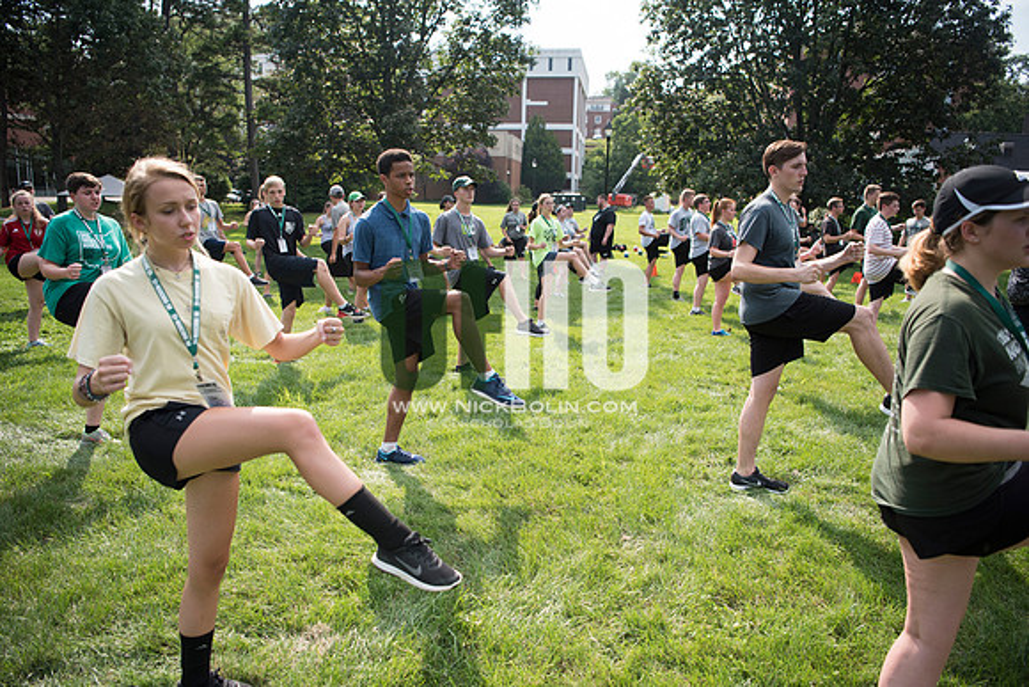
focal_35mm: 24
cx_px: 514
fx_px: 686
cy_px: 344
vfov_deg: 53.2
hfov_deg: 73.7
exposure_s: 1/2000
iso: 200
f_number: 2.8
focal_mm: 24
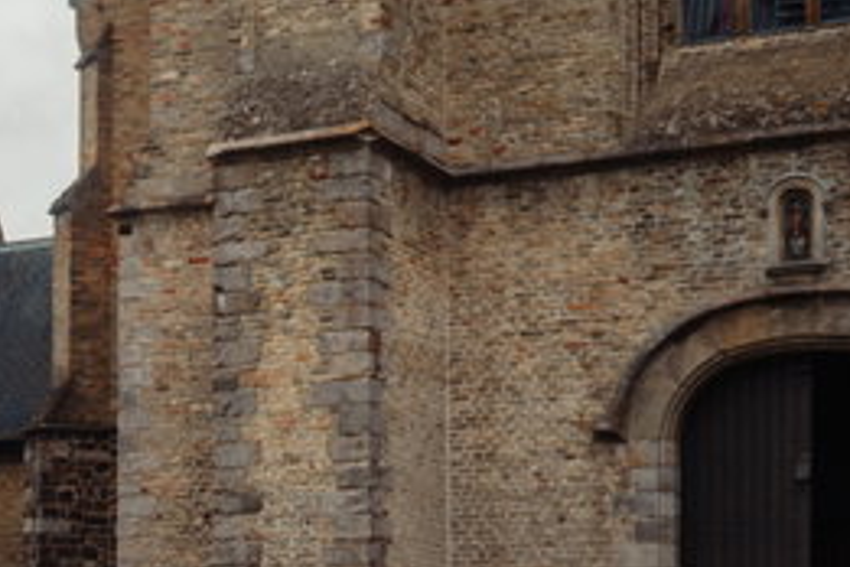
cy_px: 621
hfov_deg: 18.6
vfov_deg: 13.0
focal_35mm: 103
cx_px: -215
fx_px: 2432
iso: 200
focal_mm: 35
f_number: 3.5
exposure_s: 1/640
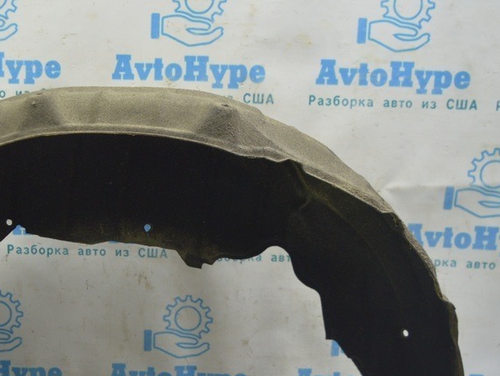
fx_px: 778
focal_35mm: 54
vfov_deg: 26.9
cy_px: 255
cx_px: 141
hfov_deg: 35.0
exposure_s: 1/40
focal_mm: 21
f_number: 3.8
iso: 400
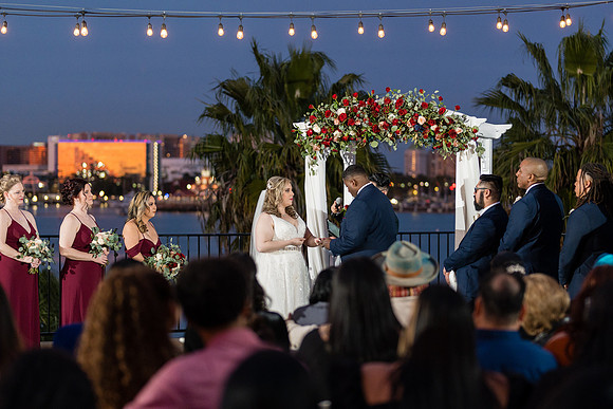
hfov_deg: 27.0
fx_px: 1277
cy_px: 204
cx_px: 306
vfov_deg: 18.2
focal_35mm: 75
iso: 500
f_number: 1.2
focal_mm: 50
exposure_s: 1/250
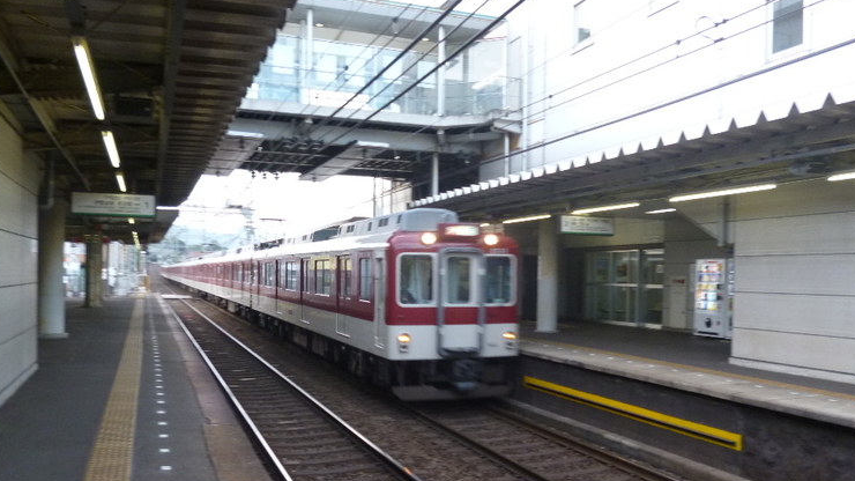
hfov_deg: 59.5
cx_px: 445
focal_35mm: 33
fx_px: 748
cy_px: 294
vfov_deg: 35.5
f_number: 3.1
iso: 200
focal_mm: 5
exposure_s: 1/60
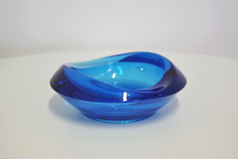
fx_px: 423
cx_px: 119
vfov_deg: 21.2
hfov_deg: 31.4
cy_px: 80
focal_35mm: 64
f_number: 4.5
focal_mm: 42.5
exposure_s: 1/80
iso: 800
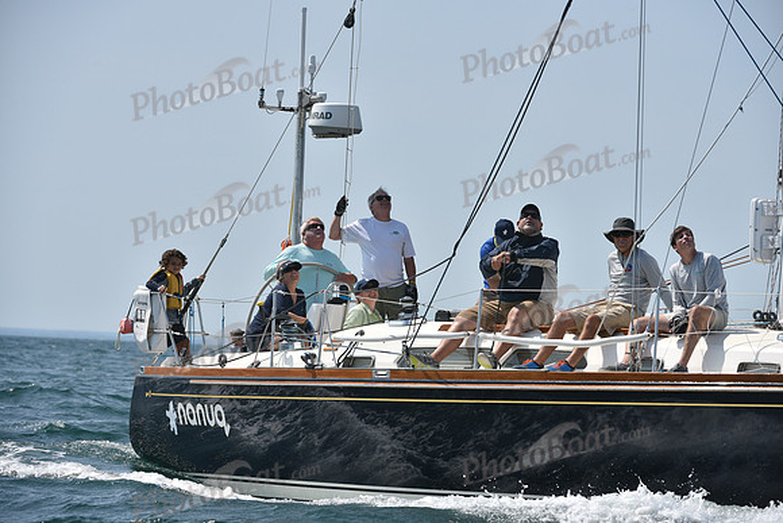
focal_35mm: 220
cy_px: 262
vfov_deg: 6.2
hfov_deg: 9.4
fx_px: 4786
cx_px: 392
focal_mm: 220
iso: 320
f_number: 7.1
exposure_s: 1/1600
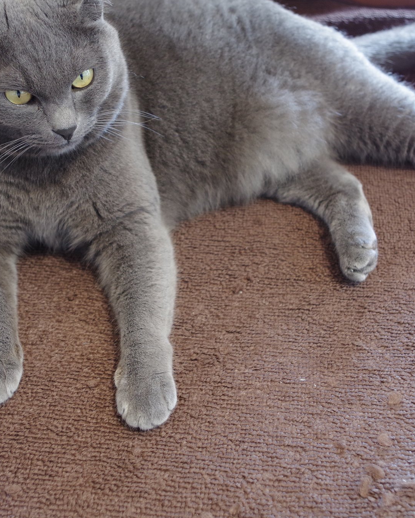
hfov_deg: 29.7
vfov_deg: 36.7
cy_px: 258
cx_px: 185
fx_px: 783
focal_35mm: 51
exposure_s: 1/10
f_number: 4.5
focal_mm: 24
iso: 800
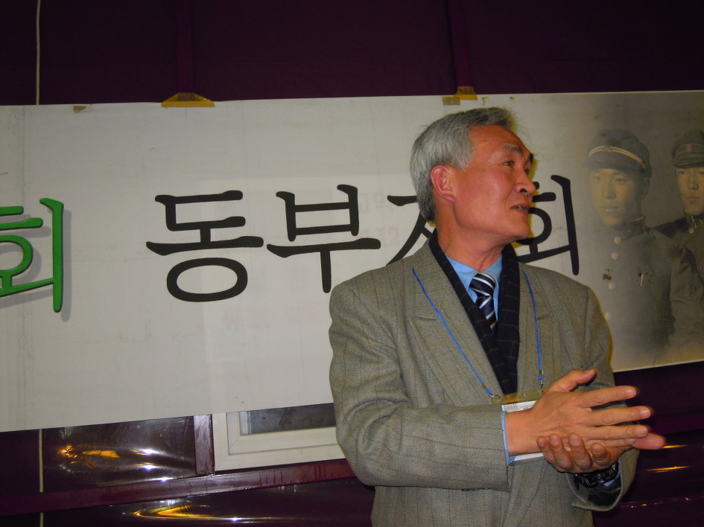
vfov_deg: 39.6
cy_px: 264
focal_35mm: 36
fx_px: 732
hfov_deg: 51.4
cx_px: 352
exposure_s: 1/25
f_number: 3
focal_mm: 6.4
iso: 200
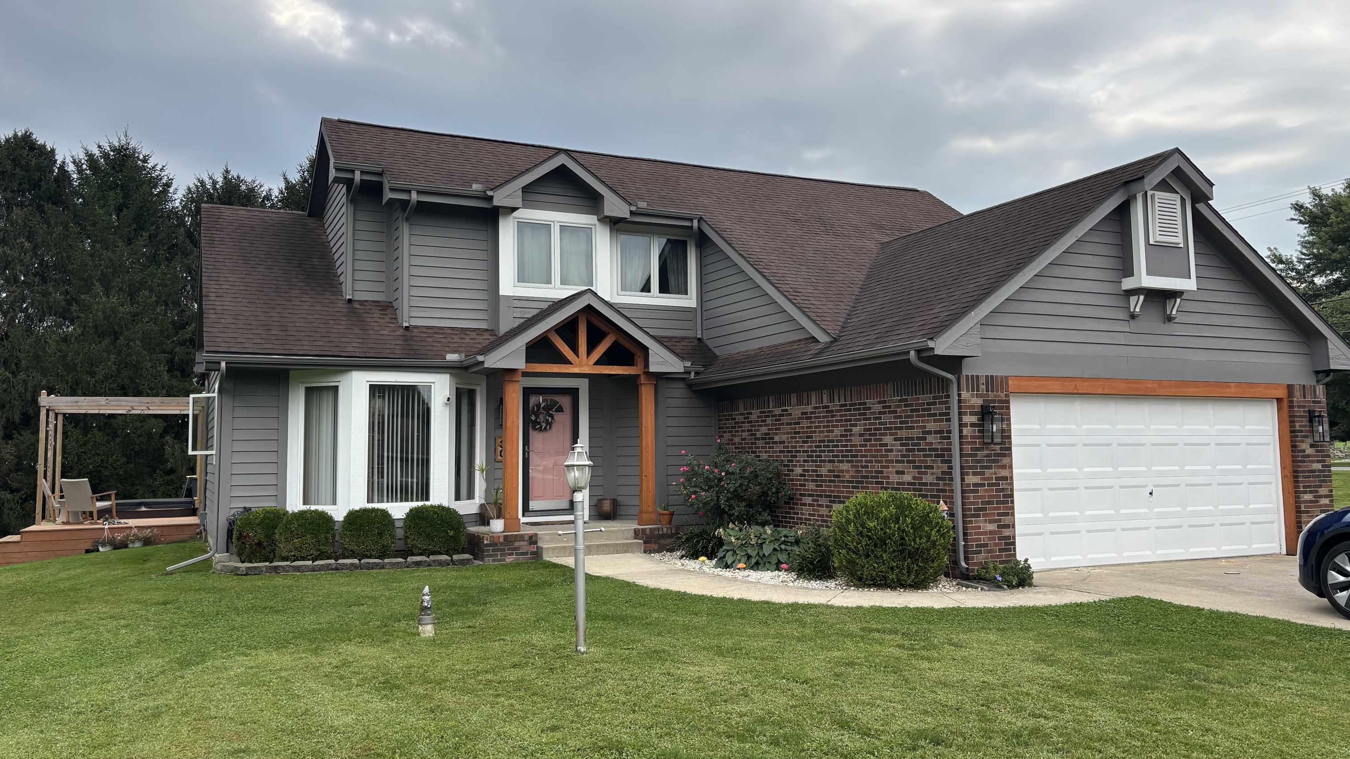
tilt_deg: +5.8
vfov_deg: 40.2
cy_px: 361
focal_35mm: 29
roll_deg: +0.5
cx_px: 671
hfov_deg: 66.1
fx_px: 1038
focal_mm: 5.96
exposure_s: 1/1590
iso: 50
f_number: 1.6
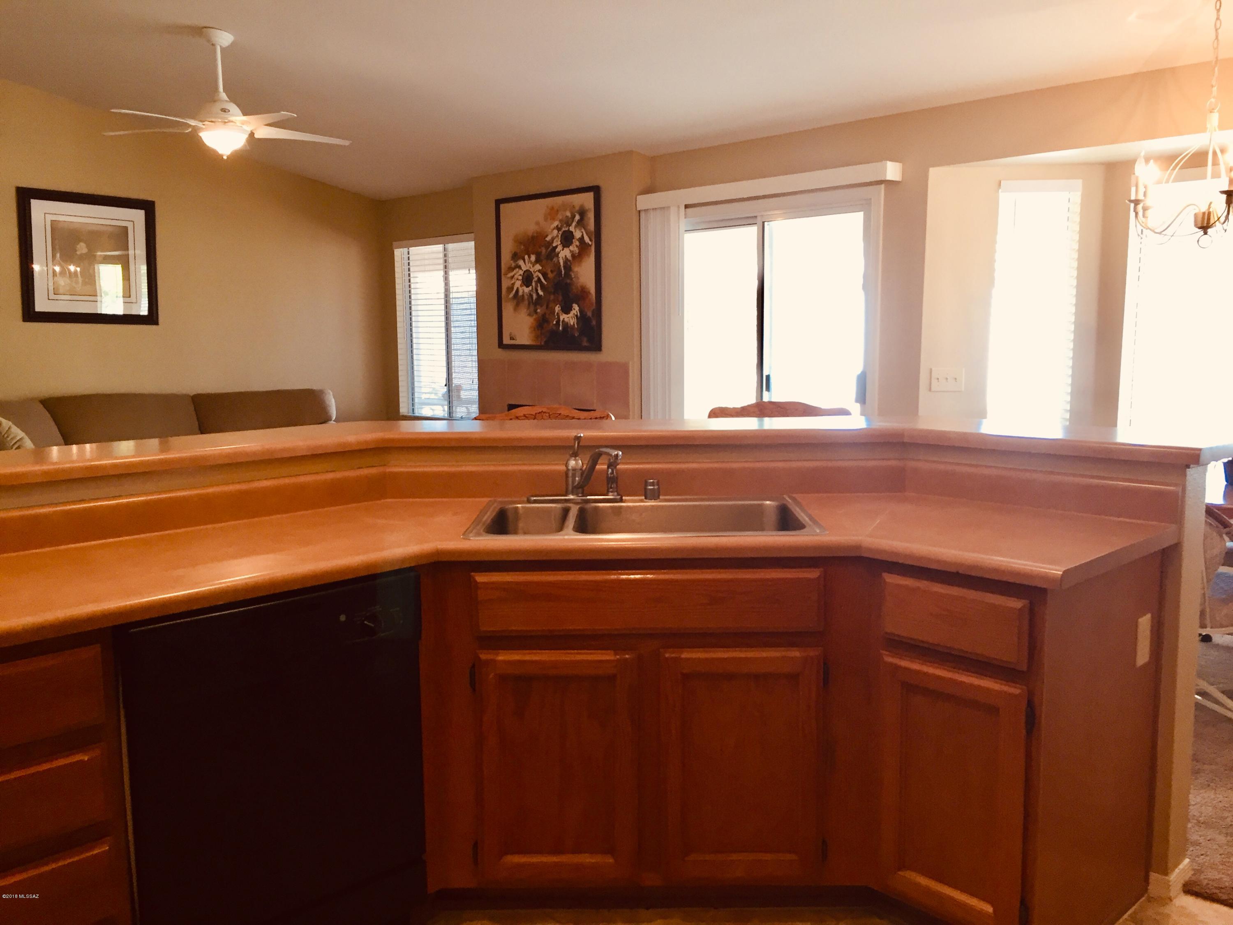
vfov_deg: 48.2
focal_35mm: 29
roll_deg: +0.7
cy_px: 462
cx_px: 616
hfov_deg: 61.7
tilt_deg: -8.2
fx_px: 1033
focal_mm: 4.15
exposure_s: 1/30
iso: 80
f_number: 2.2
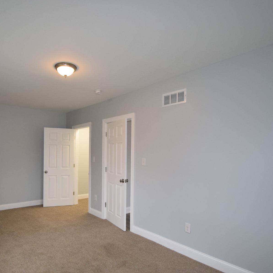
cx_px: 106
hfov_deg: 68.7
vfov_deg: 69.5
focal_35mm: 22
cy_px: 150
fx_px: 196
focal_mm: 10
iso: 800
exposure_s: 1/100
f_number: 5.6
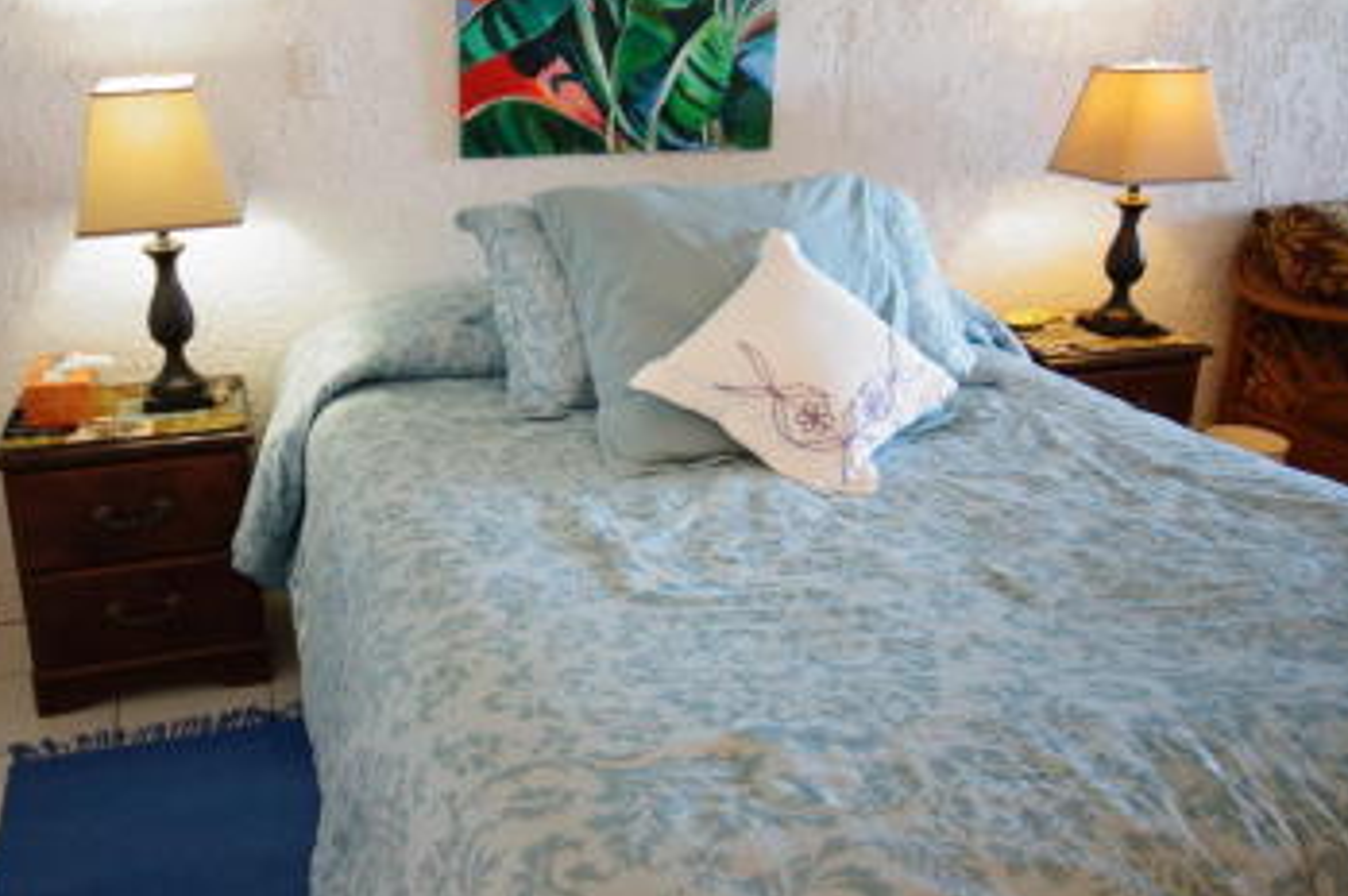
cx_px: 568
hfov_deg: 60.0
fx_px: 1160
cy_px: 382
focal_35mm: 31
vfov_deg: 42.1
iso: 500
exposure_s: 1/60
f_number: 4
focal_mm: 10
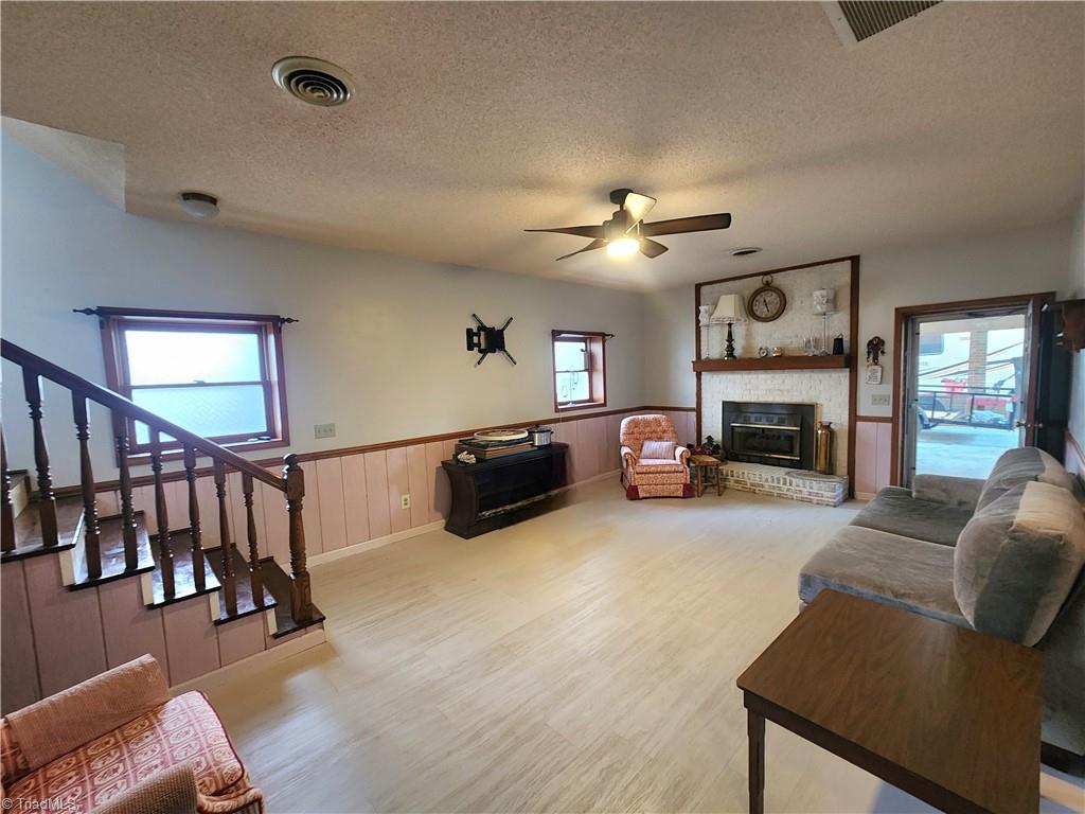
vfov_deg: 89.9
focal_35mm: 13
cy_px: 407
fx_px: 407
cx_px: 542
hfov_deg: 106.2
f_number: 2.2
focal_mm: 2.2
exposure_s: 1/30
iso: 320
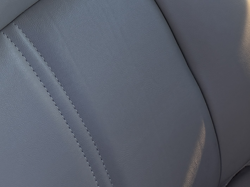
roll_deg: -0.2
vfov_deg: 13.2
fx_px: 701
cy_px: -184
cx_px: 227
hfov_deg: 19.8
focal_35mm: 97
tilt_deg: -22.7
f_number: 1.78
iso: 100
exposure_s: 1/772
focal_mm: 6.76
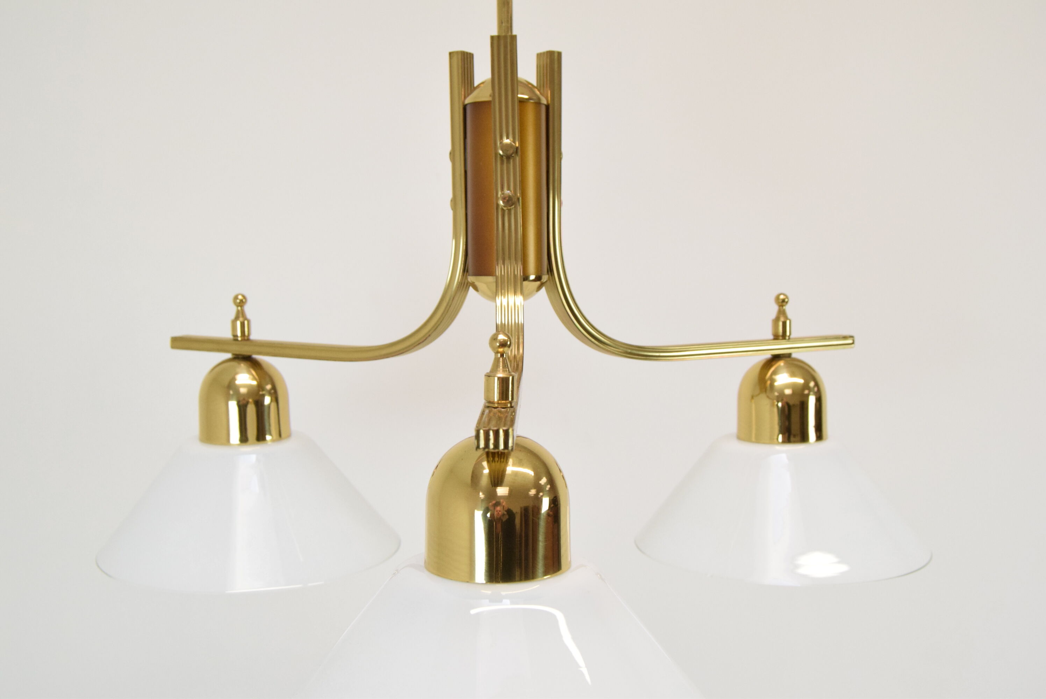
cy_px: 350
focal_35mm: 42
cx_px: 523
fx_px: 1221
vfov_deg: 31.9
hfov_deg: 46.4
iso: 1600
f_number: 8
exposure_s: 1/250
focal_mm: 28
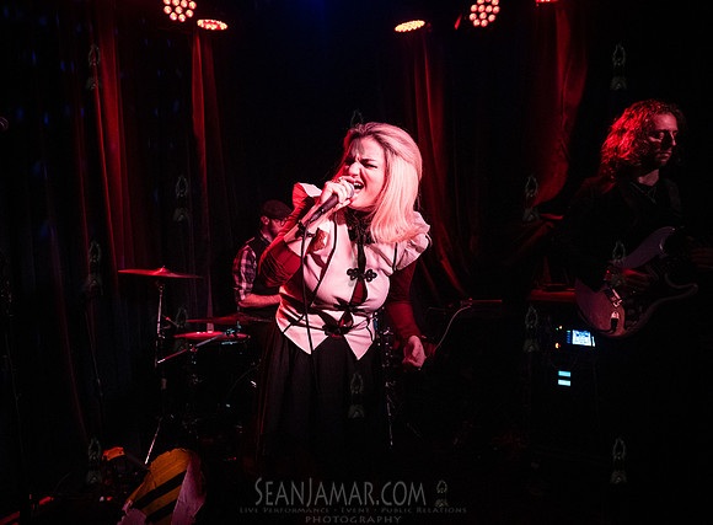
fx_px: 535
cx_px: 312
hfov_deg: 67.1
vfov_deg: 52.3
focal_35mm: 26
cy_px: 258
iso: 12800
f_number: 4
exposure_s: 1/400
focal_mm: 24
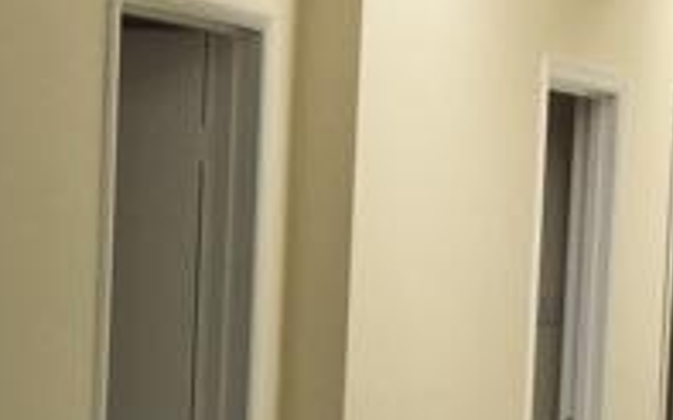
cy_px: 516
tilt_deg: -6.6
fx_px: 2934
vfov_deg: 8.1
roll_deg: -1.6
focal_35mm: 160
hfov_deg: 12.6
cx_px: -260
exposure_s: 1/33
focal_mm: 4.15
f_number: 2.2
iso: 32
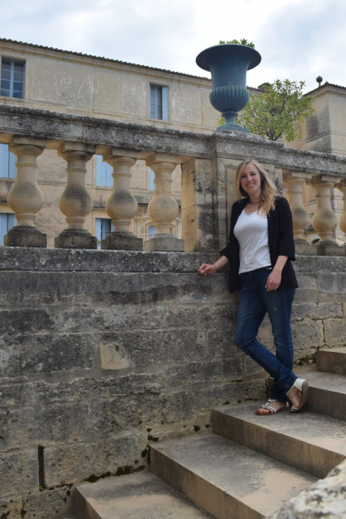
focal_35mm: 36
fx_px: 519
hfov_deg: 36.8
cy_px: 231
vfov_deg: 53.0
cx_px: 192
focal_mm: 20
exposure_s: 1/400
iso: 200
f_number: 10
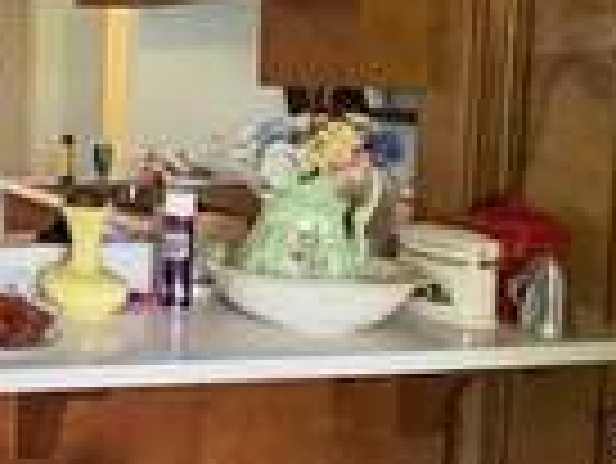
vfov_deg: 29.3
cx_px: -292
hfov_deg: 27.6
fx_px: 873
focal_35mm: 49
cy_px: 117
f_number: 2.2
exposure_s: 1/60
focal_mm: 2.22
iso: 320
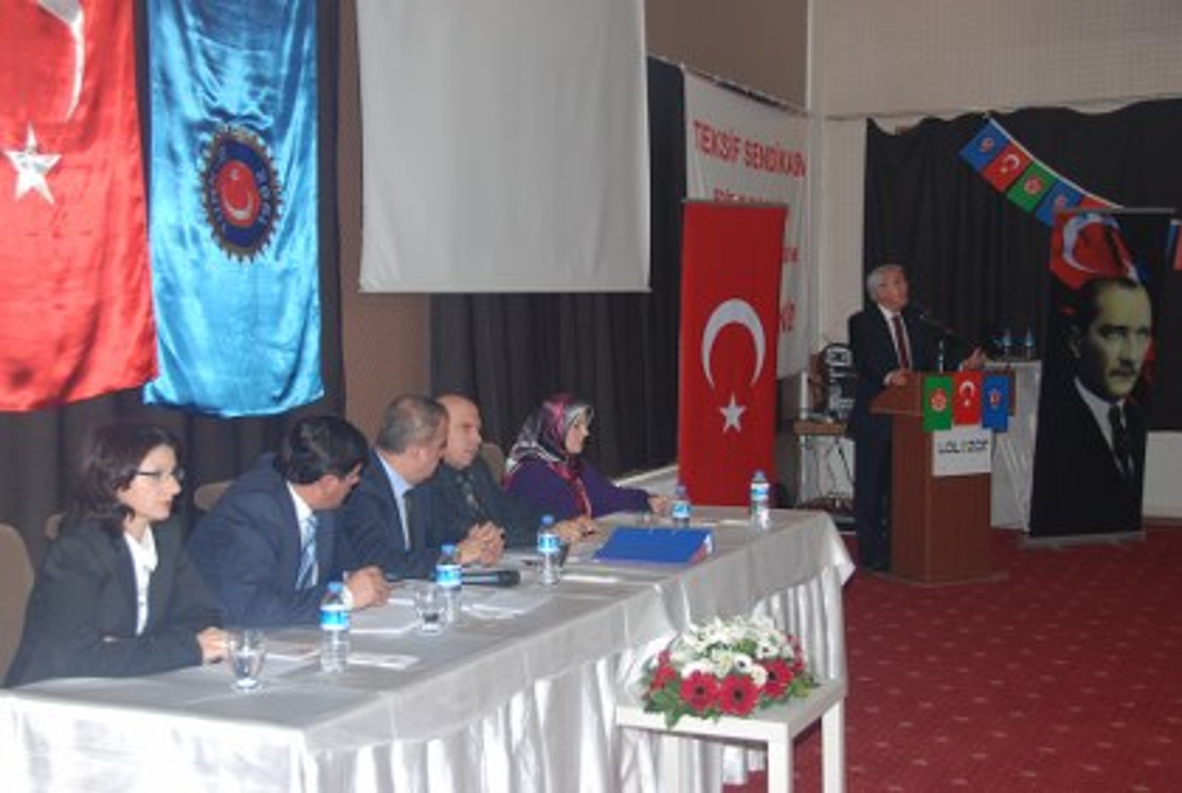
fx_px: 1678
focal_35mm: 51
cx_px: 591
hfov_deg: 38.8
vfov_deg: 26.6
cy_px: 396
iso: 200
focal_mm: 34
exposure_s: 1/60
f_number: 4.2
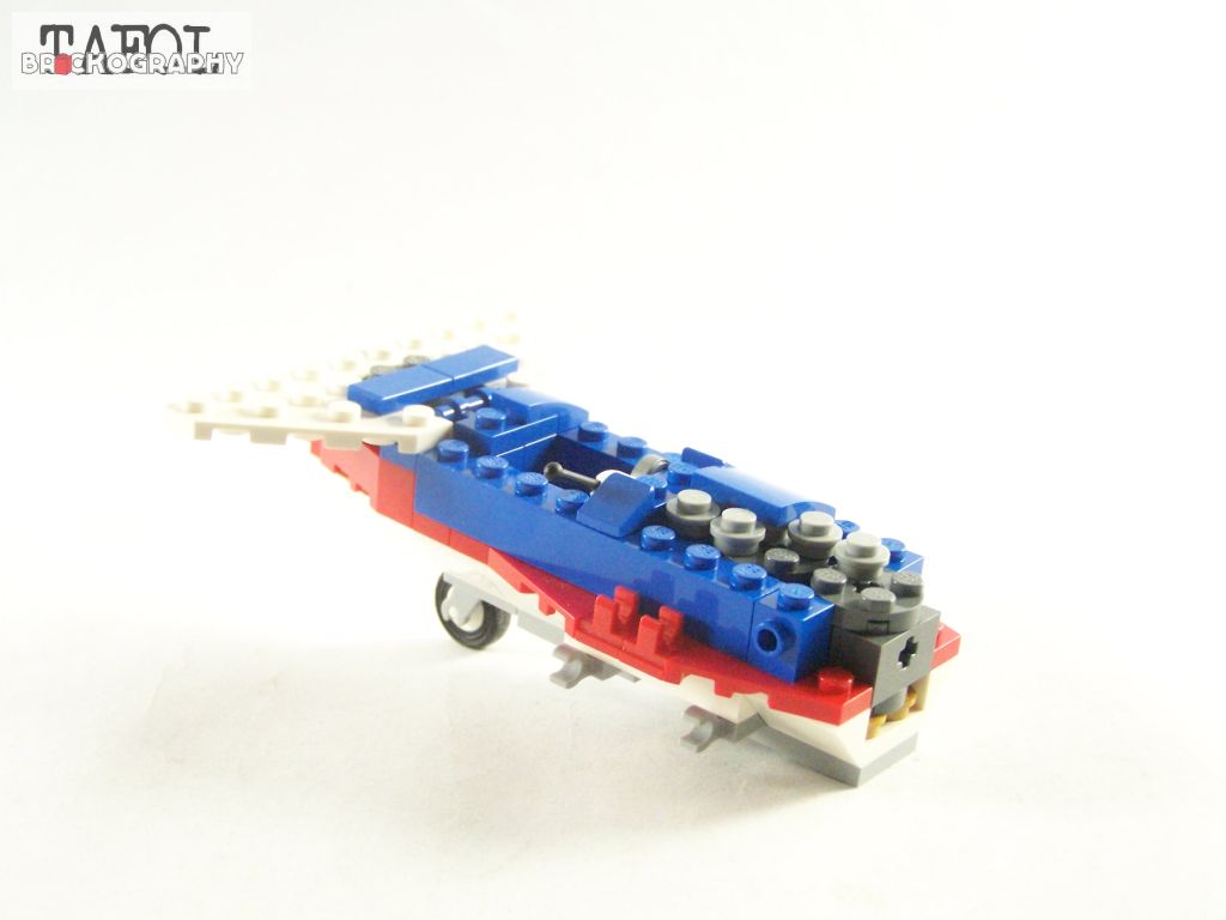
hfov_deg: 32.7
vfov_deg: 24.8
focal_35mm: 59
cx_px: 613
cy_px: 460
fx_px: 2090
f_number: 3.1
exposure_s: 1/60
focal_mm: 9.8
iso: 400
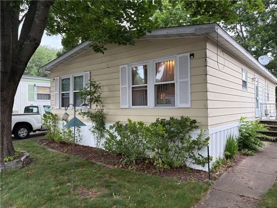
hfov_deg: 67.3
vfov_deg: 53.1
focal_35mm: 26
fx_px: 208
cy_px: 104
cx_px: 138
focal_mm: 5.96
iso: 100
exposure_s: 1/196
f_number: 1.6
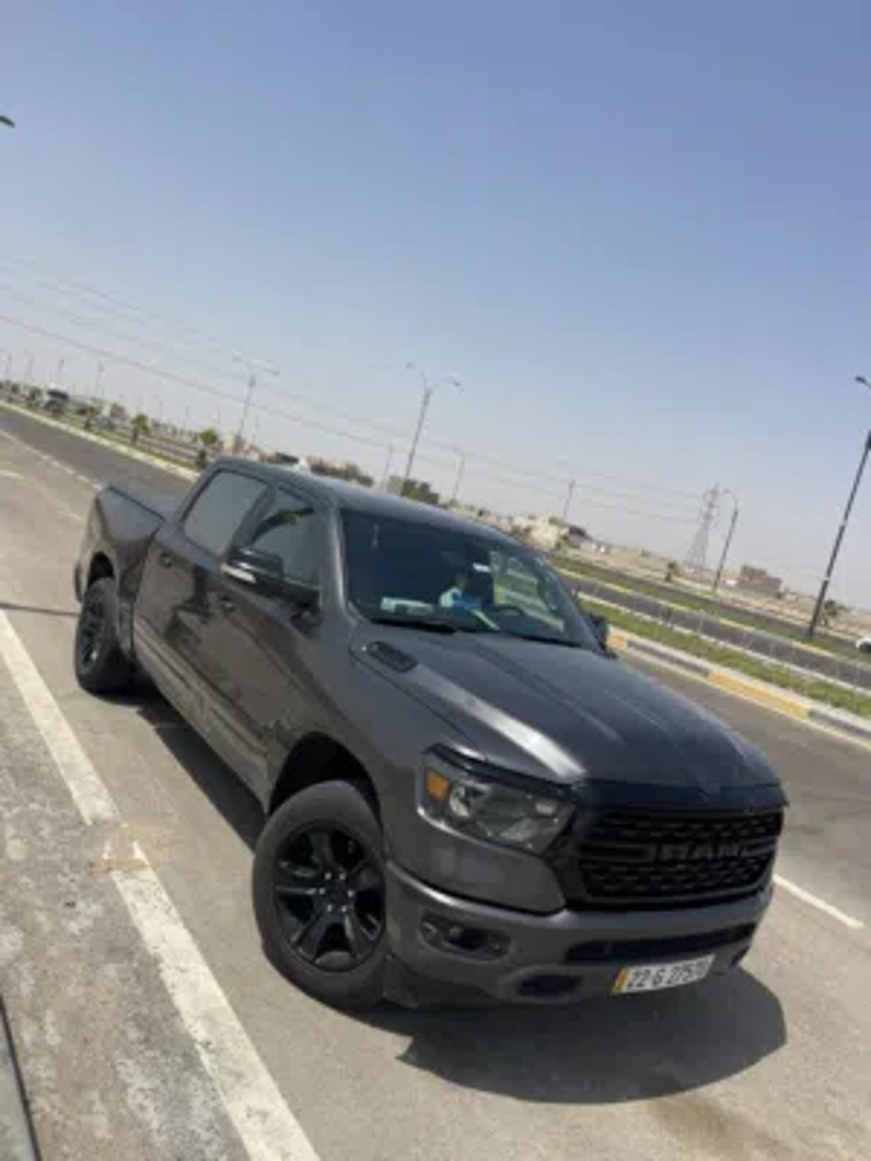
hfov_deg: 53.1
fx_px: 872
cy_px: 580
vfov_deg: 67.3
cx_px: 436
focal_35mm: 26
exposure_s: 1/7937
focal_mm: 5.1
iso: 50
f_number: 1.6
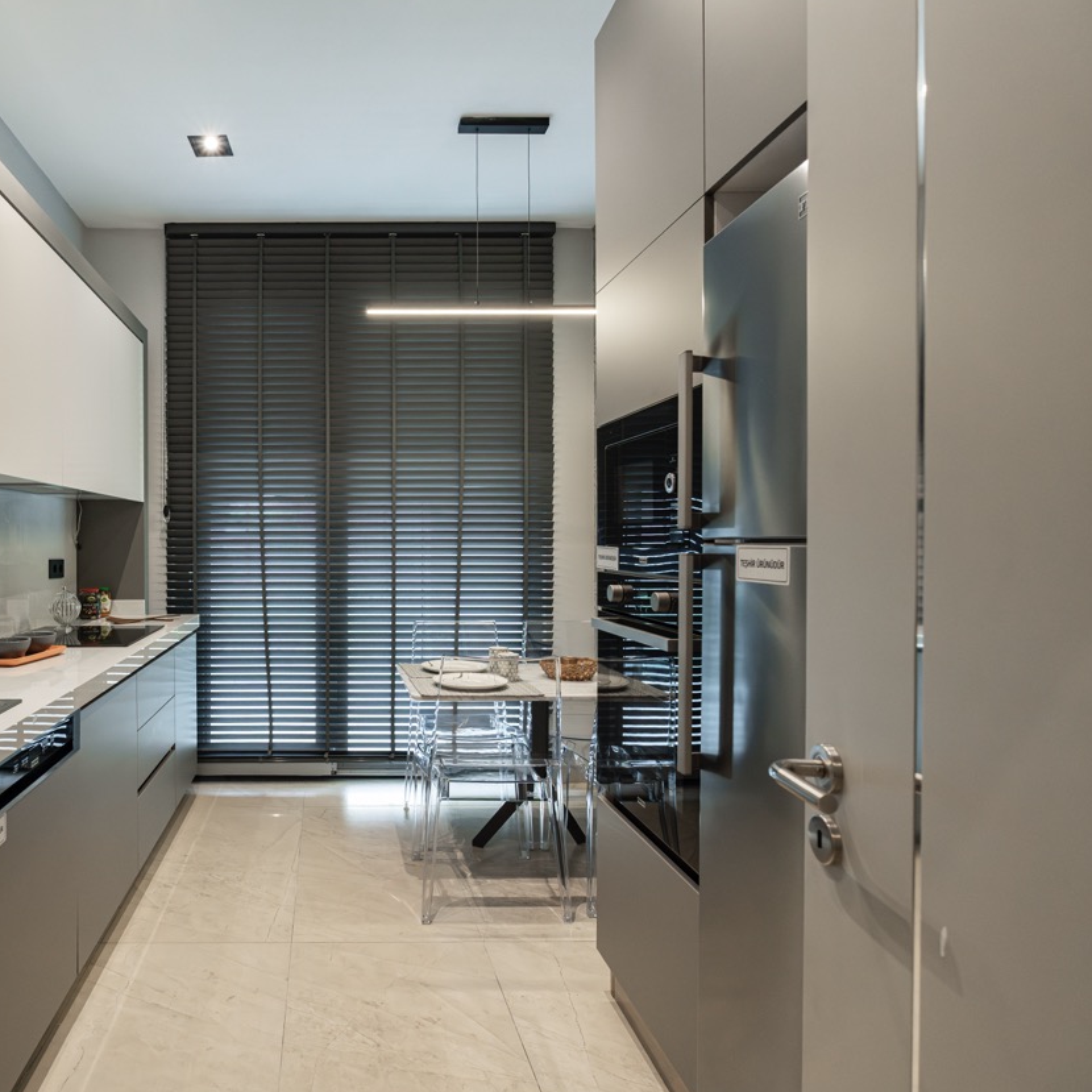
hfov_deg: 69.1
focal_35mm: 21
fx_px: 749
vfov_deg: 72.1
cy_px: 549
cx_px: 325
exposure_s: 1/80
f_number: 5.6
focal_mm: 16
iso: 2000
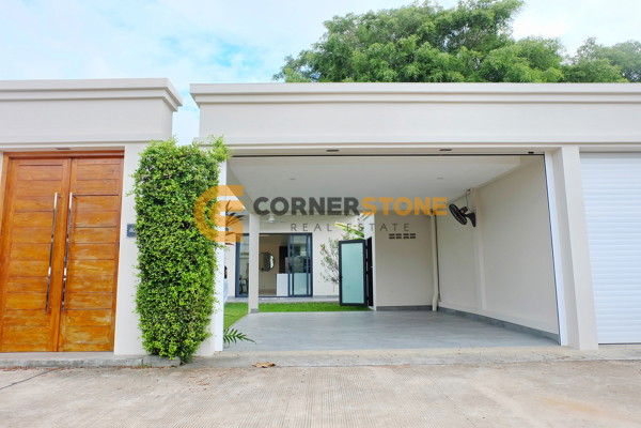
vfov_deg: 53.1
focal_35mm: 24
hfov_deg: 73.7
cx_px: 320
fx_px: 427
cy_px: 214
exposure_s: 1/210
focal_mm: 16
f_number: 8
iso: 400
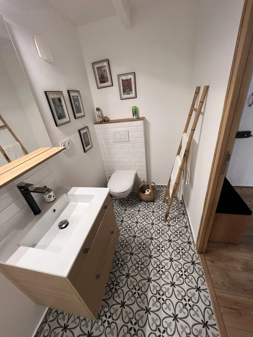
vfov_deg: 106.2
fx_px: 127
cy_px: 168
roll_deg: +8.0
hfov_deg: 89.9
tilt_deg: -27.7
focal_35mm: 13
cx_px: 126
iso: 160
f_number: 1.8
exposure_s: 1/50
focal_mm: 1.57
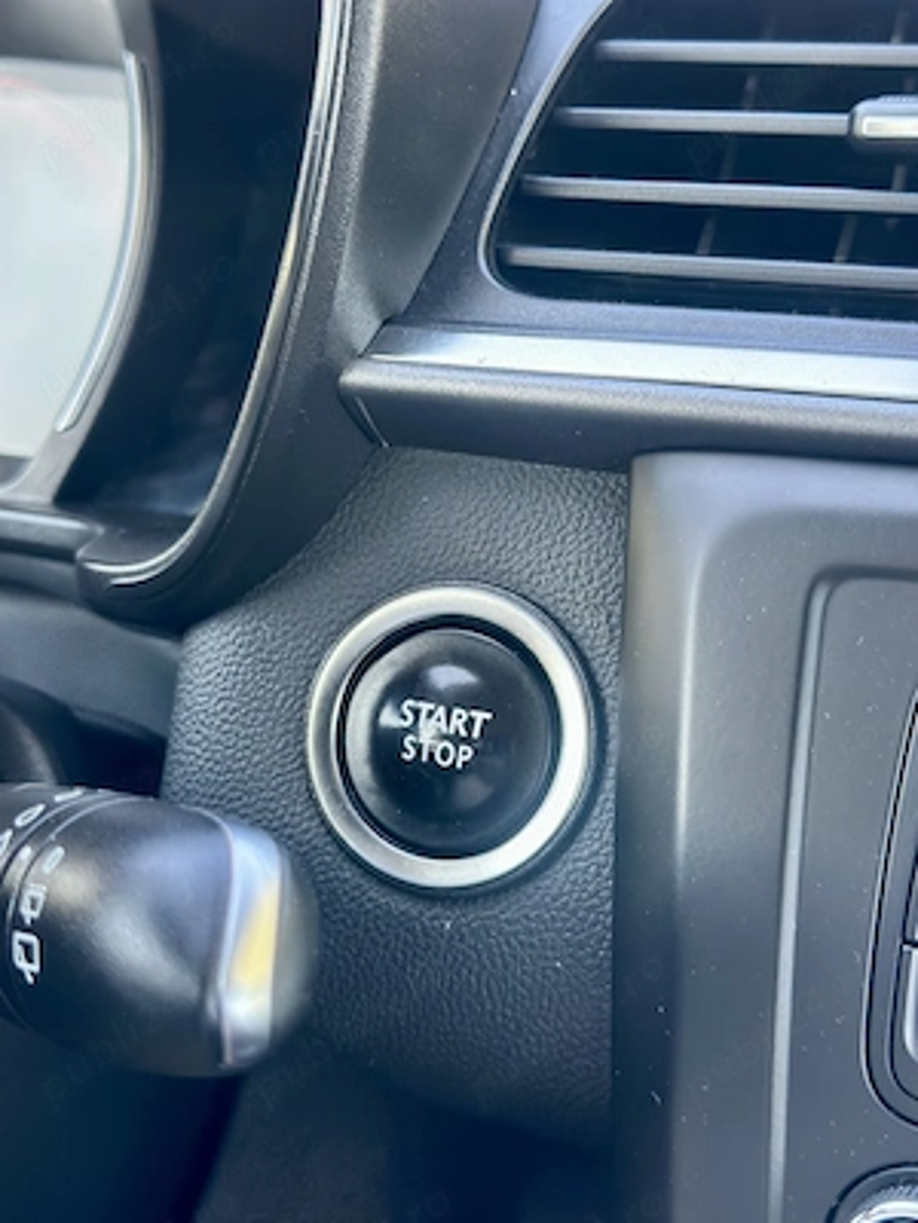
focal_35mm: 48
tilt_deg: -22.8
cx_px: 459
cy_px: 612
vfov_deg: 39.7
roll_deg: -1.3
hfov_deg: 30.3
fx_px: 1697
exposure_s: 1/99
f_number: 1.78
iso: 200
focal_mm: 6.86
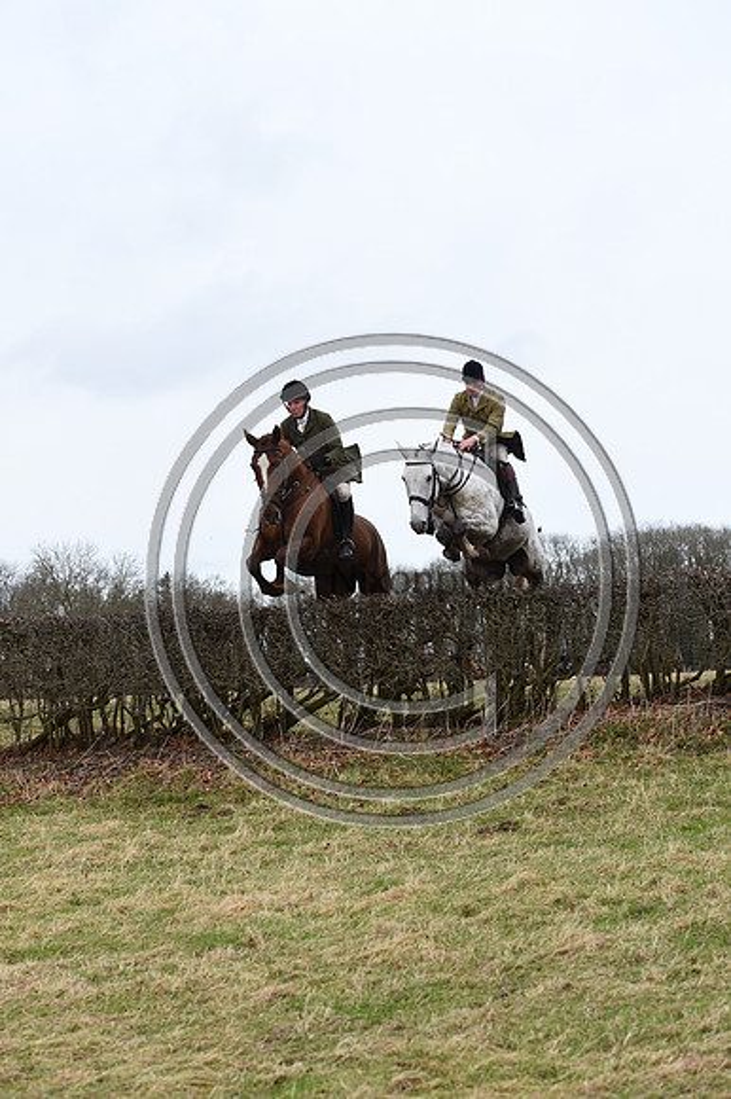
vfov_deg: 28.9
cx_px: 366
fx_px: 2134
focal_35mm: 70
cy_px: 550
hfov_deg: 19.4
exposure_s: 1/1250
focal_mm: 70
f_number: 5.6
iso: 1000
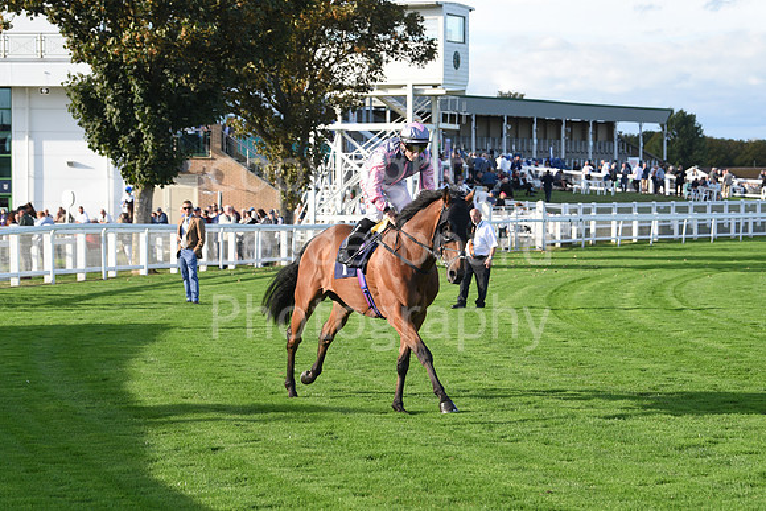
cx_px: 383
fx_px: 2235
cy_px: 256
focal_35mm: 105
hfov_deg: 19.5
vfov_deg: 13.0
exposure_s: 1/640
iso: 400
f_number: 6.3
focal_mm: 105
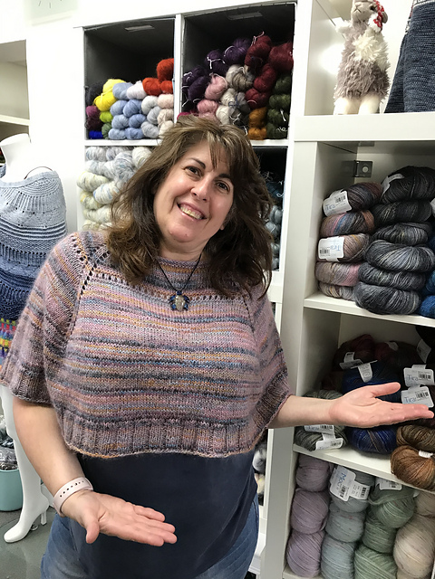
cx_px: 218
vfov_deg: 63.4
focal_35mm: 28
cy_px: 290
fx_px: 469
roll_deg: -2.5
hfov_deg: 49.7
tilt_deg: -11.7
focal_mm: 3.99
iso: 40
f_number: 1.8
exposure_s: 1/33
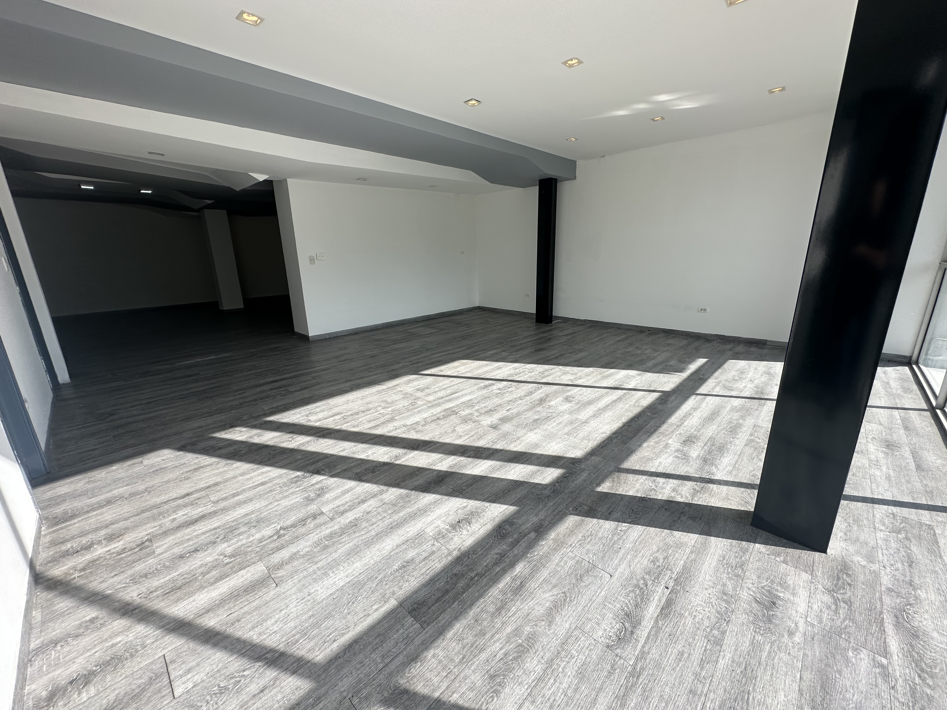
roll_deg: +0.9
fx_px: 383
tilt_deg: -12.6
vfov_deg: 85.7
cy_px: 355
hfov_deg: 102.1
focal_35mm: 14
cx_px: 474
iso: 50
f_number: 2.2
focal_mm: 2.22
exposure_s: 1/1072
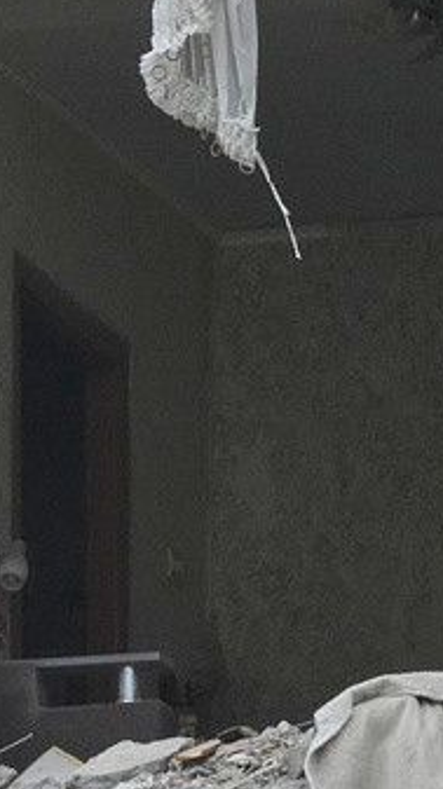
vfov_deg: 1.8
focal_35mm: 1169
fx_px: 24467
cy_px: 243
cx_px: -502
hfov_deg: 1.0
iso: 5000
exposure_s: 1/1000
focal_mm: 367
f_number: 5.6
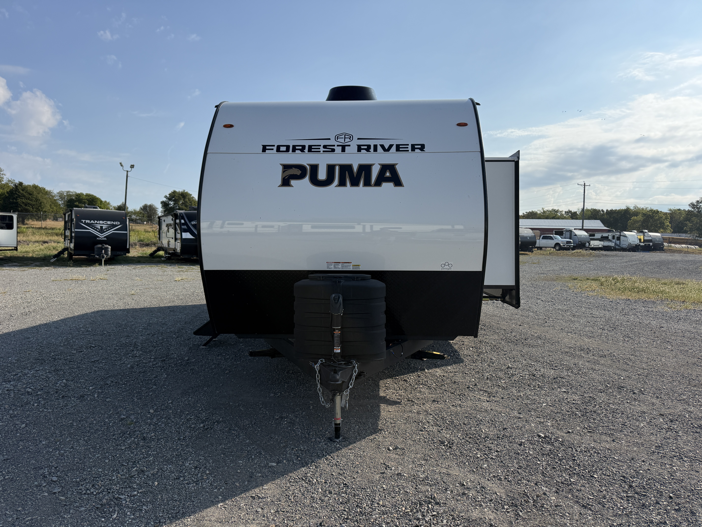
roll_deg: -1.7
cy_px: 264
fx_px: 487
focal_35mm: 24
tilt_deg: -1.8
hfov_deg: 71.6
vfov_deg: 56.8
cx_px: 351
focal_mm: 6.76
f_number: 1.78
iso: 125
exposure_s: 1/9091
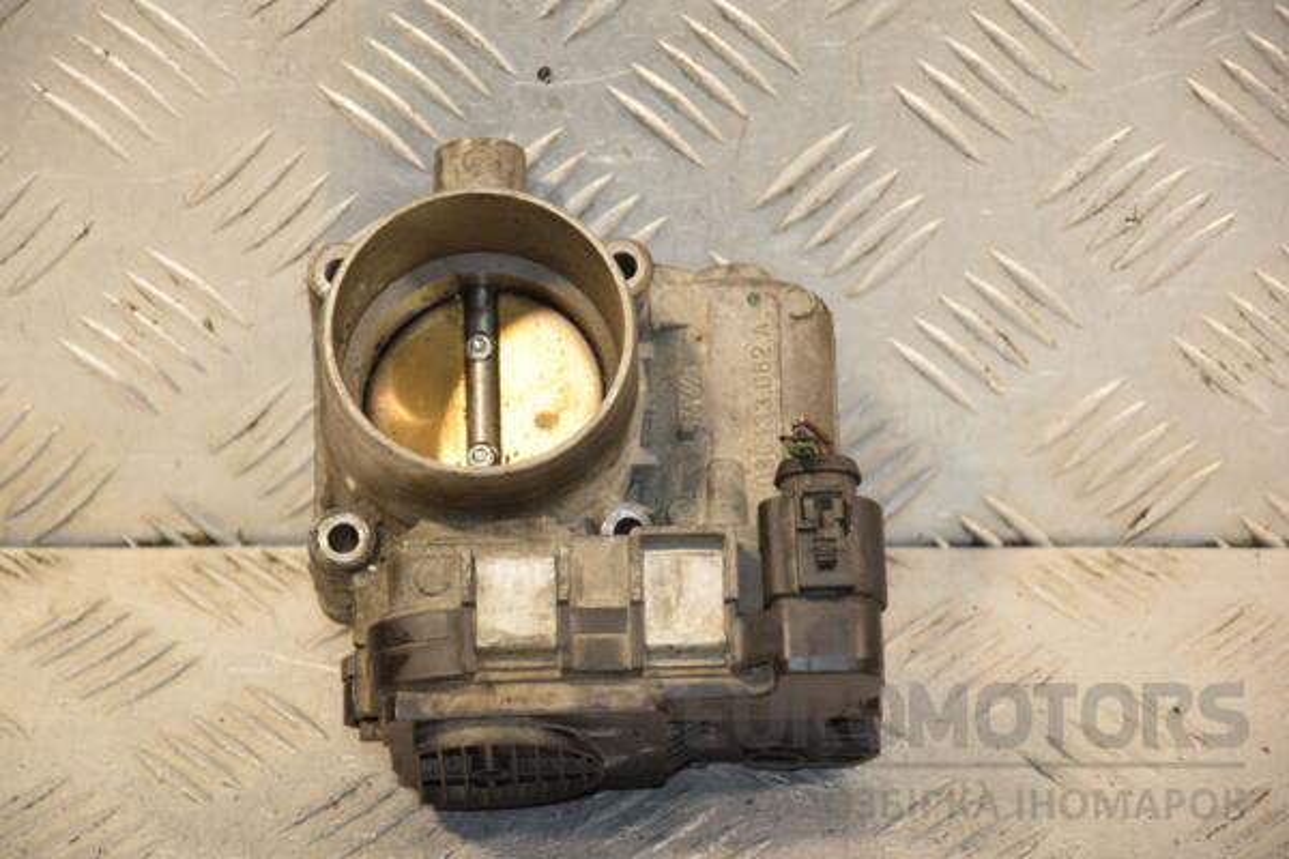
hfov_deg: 13.0
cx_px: 644
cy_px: 430
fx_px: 5639
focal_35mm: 158
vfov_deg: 8.7
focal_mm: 105
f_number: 5.6
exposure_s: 1/200
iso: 800
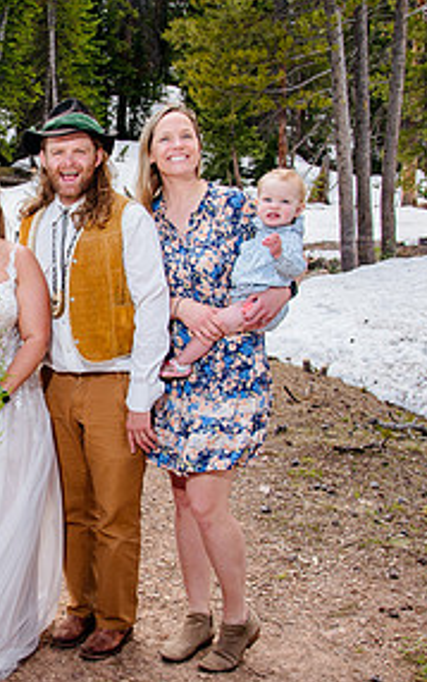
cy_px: 342
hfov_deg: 21.8
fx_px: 1060
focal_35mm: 57
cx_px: -23
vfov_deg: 35.7
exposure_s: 1/160
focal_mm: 24
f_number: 6.3
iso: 400
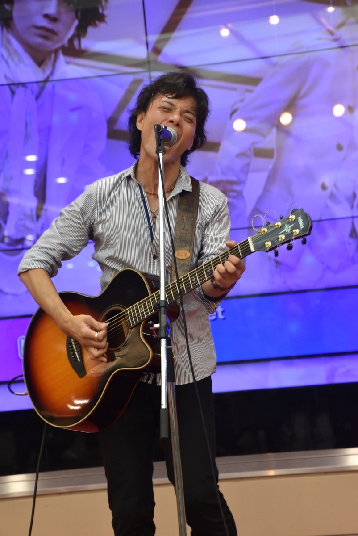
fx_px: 1921
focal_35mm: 129
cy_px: 268
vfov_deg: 15.9
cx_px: 179
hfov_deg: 10.6
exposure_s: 1/60
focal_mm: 86
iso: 640
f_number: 5.6
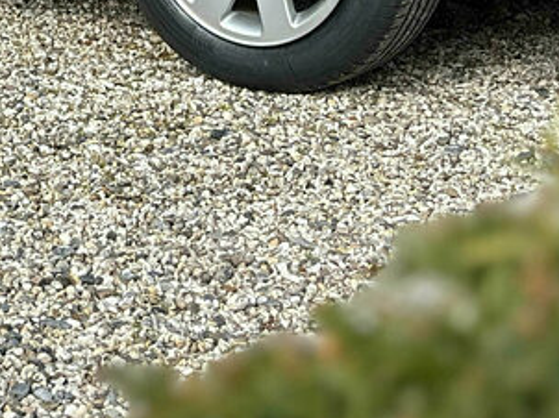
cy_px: -340
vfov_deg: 7.5
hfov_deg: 10.3
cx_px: 13
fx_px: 3082
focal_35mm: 191
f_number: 1.78
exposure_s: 1/2410
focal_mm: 6.86
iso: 80
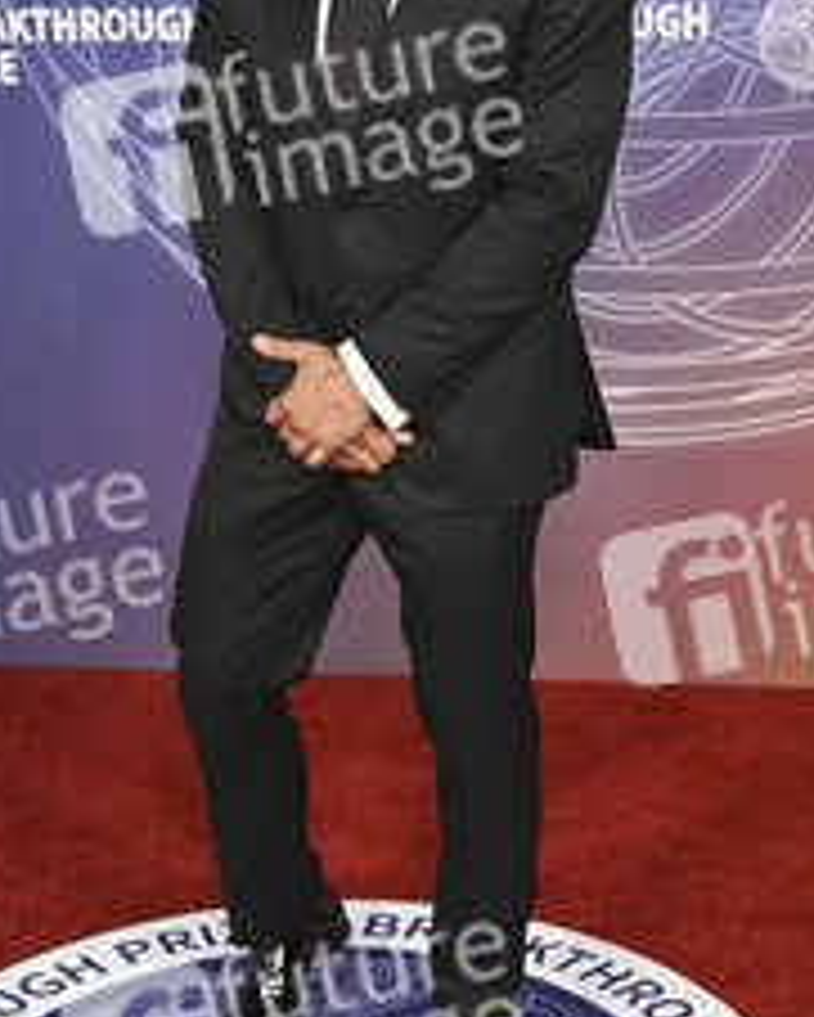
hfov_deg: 18.5
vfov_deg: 22.9
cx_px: 423
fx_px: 2498
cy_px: 356
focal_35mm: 83
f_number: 4
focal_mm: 50
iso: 2000
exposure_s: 1/320
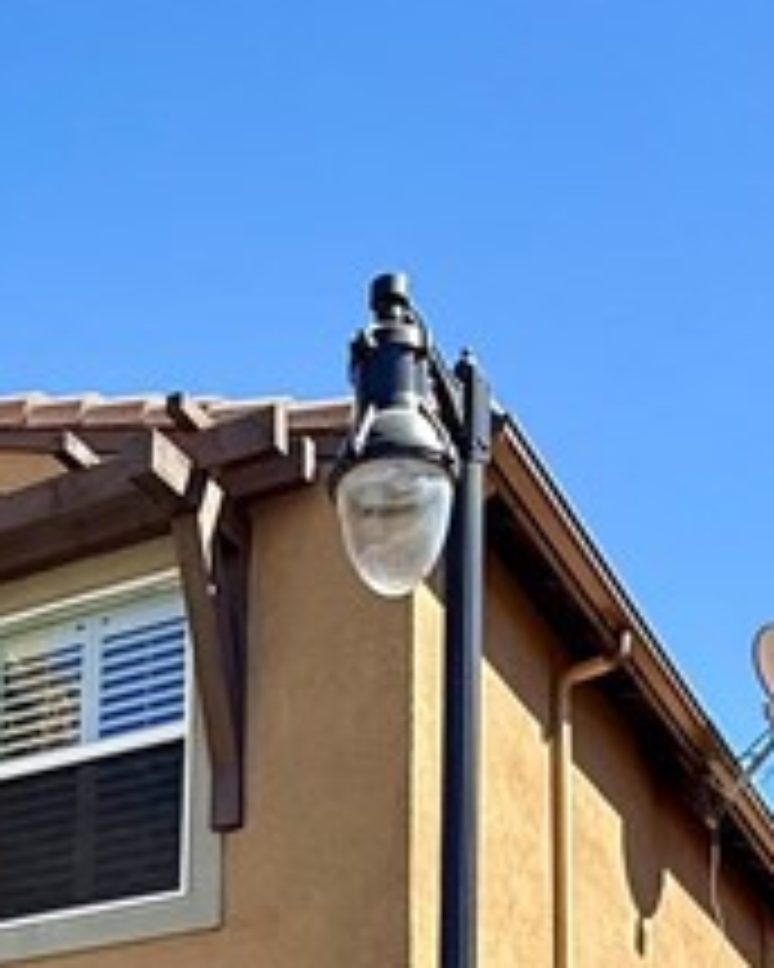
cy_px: 1193
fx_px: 1861
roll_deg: -4.1
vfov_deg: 25.8
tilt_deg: +11.2
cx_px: 99
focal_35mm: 65
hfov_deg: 23.0
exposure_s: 1/638
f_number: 2.2
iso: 50
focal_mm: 2.22
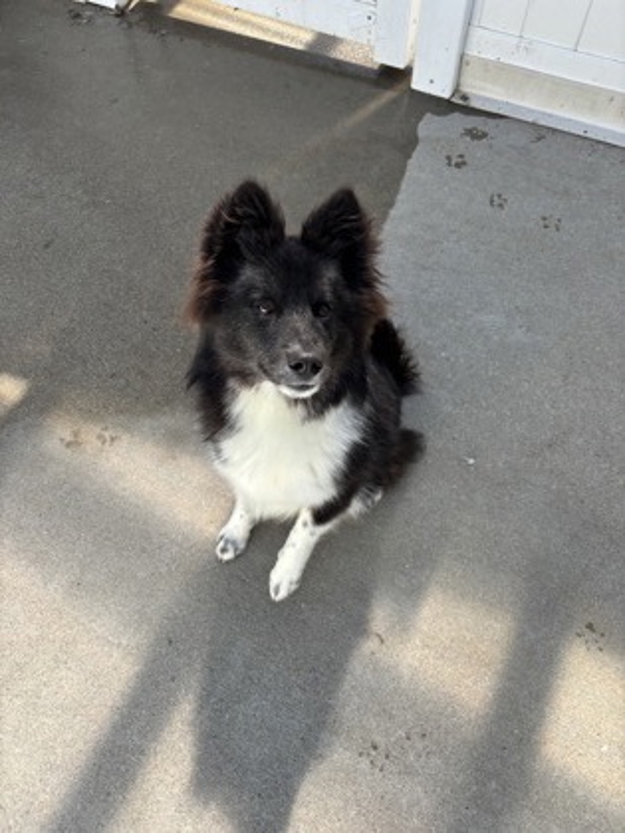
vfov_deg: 67.3
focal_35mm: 26
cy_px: 416
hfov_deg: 53.1
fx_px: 626
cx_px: 312
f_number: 1.6
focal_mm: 5.96
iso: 50
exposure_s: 1/1126
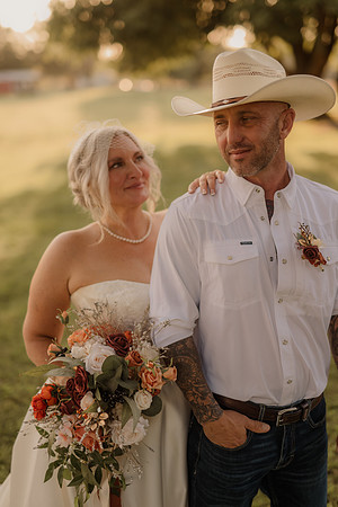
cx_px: 169
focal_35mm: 50
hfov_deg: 27.0
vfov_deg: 39.6
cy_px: 254
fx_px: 704
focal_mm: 50
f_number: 2.8
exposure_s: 1/640
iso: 200
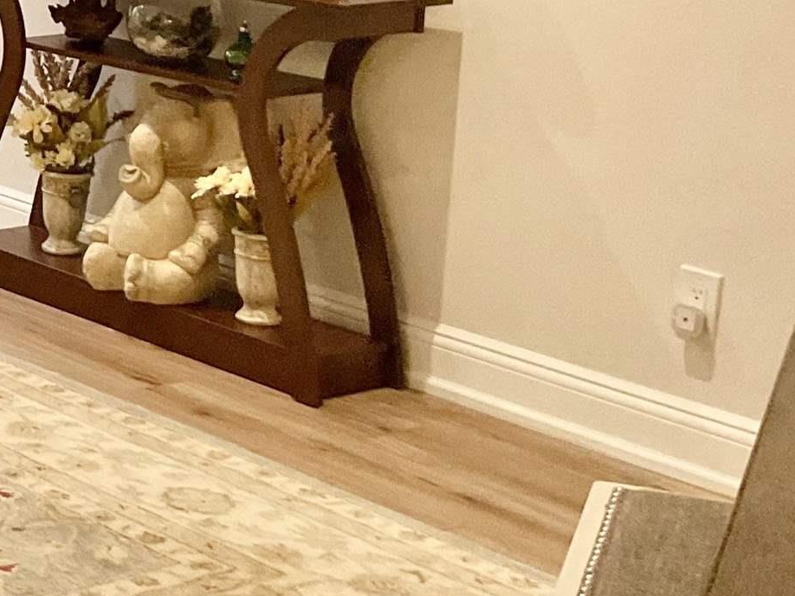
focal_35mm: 97
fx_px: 2228
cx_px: -488
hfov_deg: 17.6
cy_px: 82
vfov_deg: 15.1
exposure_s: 1/60
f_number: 1.8
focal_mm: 3
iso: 160
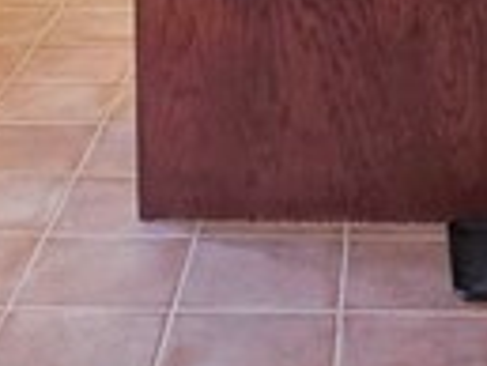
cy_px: -317
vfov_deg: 12.9
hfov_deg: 18.9
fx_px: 1450
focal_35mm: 103
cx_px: 396
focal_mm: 2.2
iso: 80
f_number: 1.9
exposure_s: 1/120
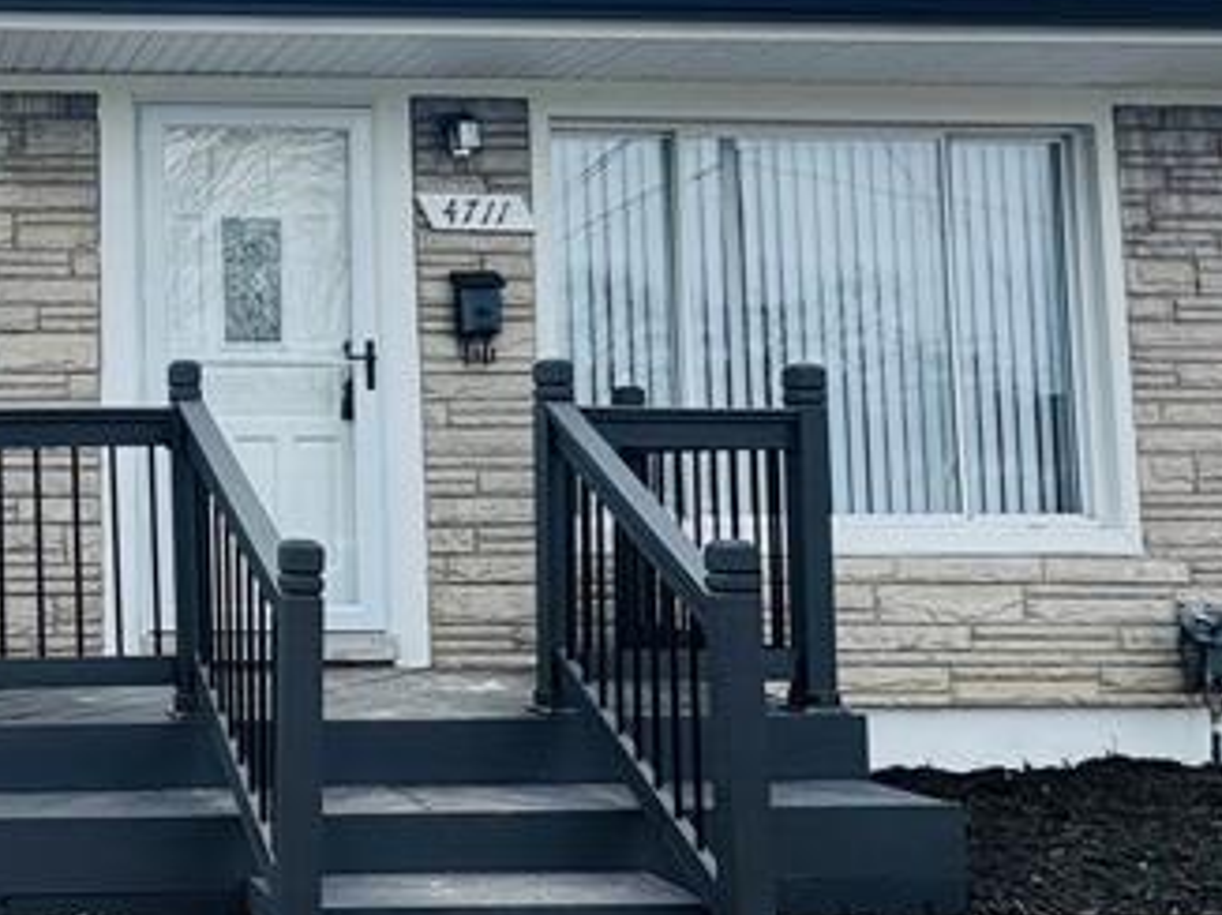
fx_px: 1552
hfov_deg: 37.5
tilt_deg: +5.4
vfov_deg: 32.7
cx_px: -49
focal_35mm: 44
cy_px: 360
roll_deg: +0.7
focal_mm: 2.22
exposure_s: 1/1323
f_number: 2.2
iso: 50
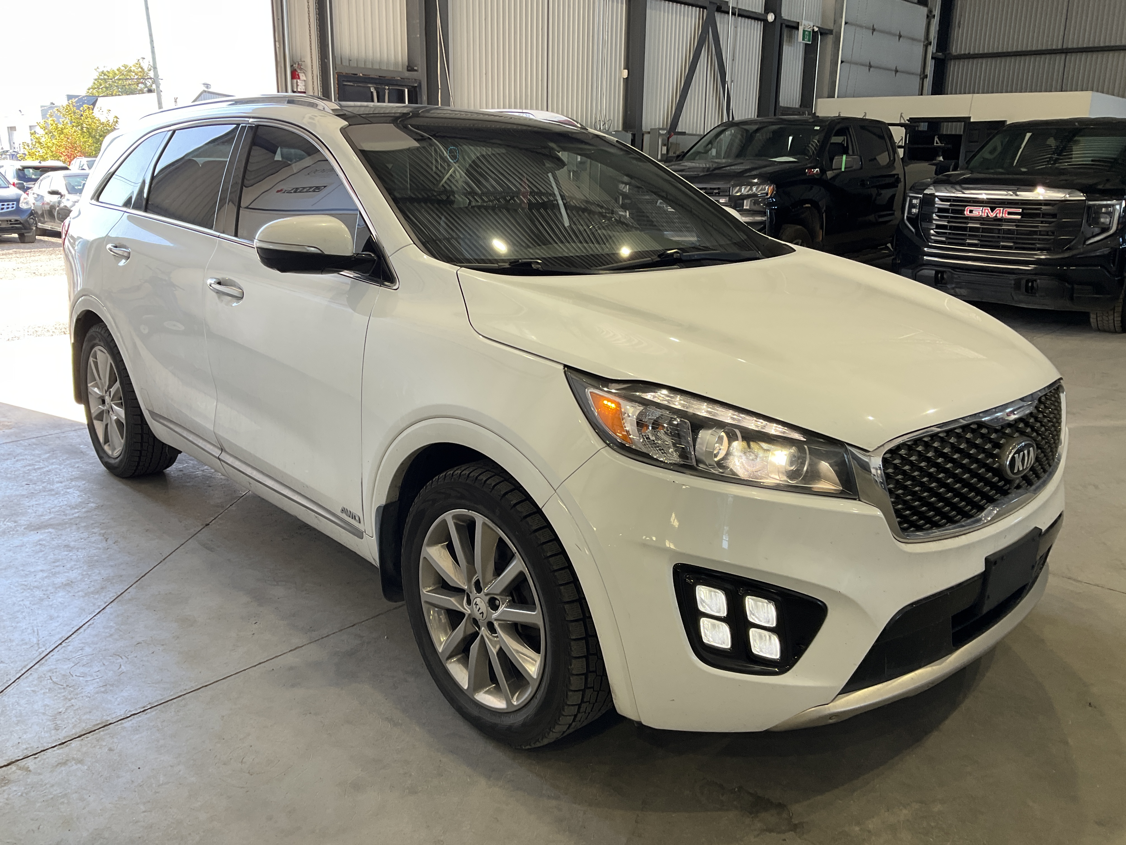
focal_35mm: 29
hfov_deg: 61.7
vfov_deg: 48.2
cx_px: 563
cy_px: 422
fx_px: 943
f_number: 1.8
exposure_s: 1/120
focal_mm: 3
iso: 32
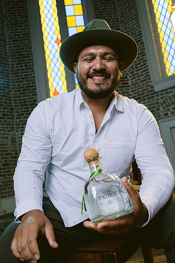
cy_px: 132
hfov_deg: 37.9
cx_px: 88
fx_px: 255
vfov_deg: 54.4
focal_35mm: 35
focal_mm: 35
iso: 200
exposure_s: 1/125
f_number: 5.6
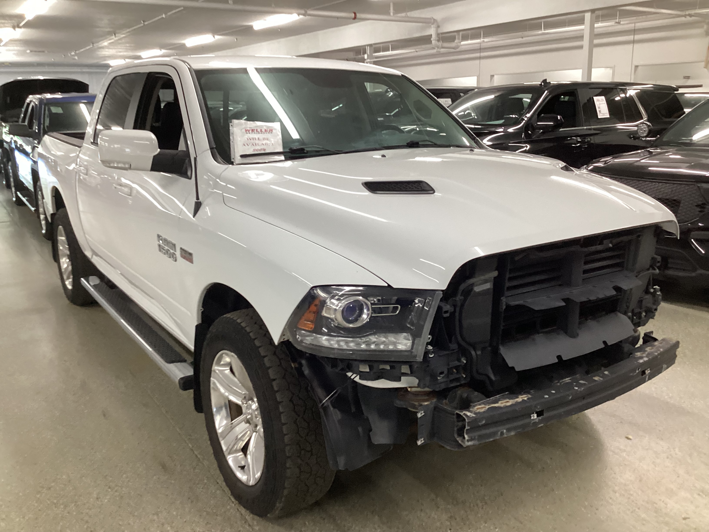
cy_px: 266
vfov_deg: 45.4
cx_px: 354
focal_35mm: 31
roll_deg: +1.1
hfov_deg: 58.4
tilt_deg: -14.4
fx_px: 635
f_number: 2.4
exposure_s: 1/50
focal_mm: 3.3
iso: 160
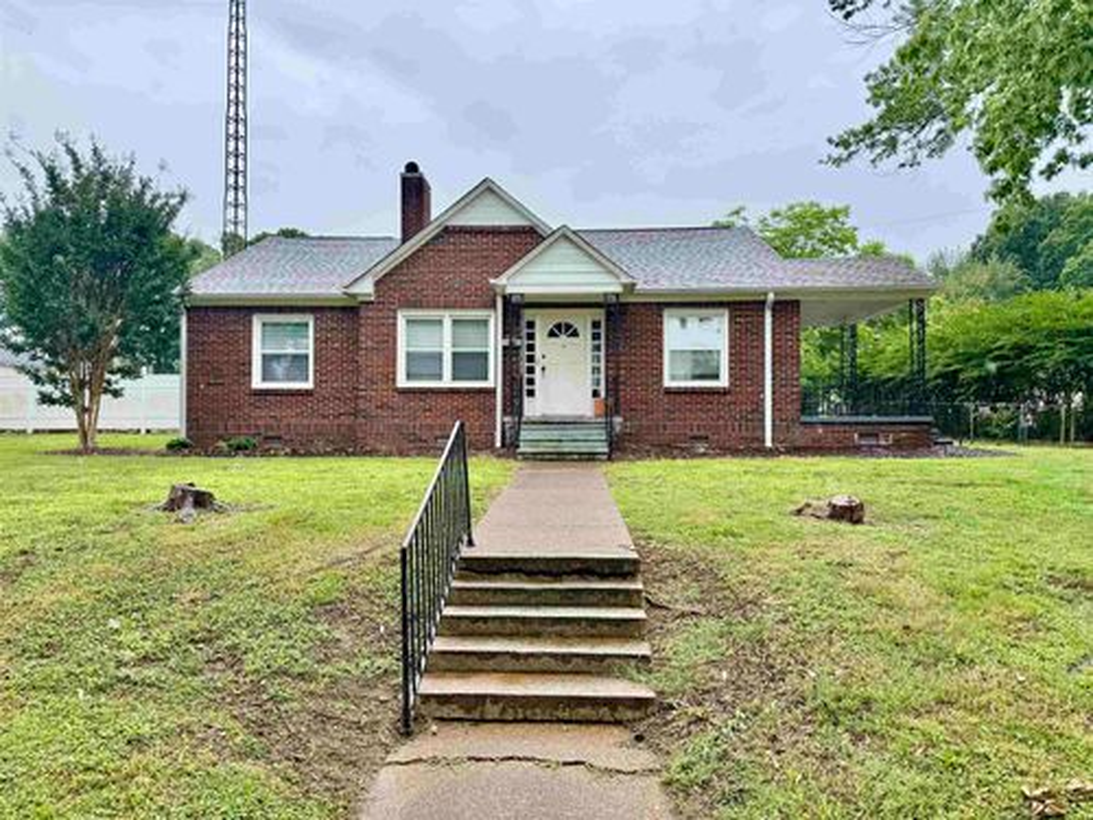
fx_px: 758
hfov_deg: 71.6
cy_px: 410
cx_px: 546
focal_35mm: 24
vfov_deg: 56.8
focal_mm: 6.76
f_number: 1.78
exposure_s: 1/1488
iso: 80
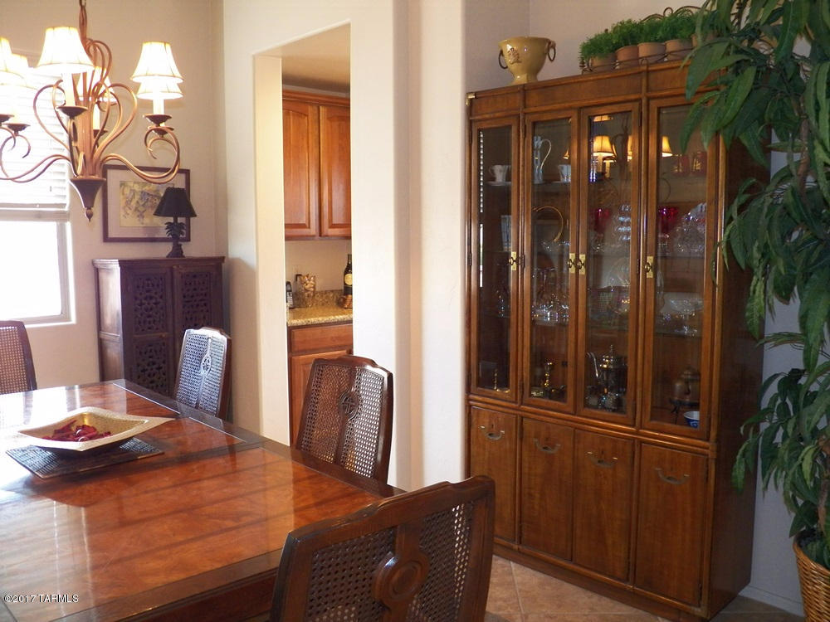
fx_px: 743
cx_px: 415
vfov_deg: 45.4
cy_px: 311
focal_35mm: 31
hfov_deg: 58.4
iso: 320
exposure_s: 1/30
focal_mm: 5.5
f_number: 2.8
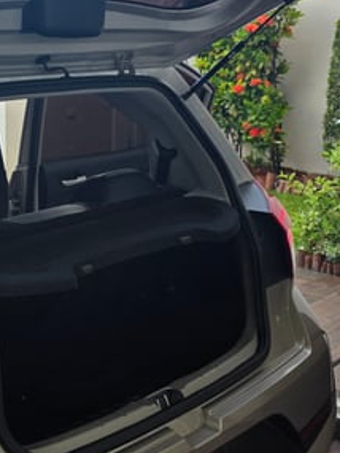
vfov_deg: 31.1
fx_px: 811
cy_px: 188
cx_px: 73
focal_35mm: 62
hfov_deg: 23.4
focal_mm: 6.3
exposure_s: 1/180
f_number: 1.7
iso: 64
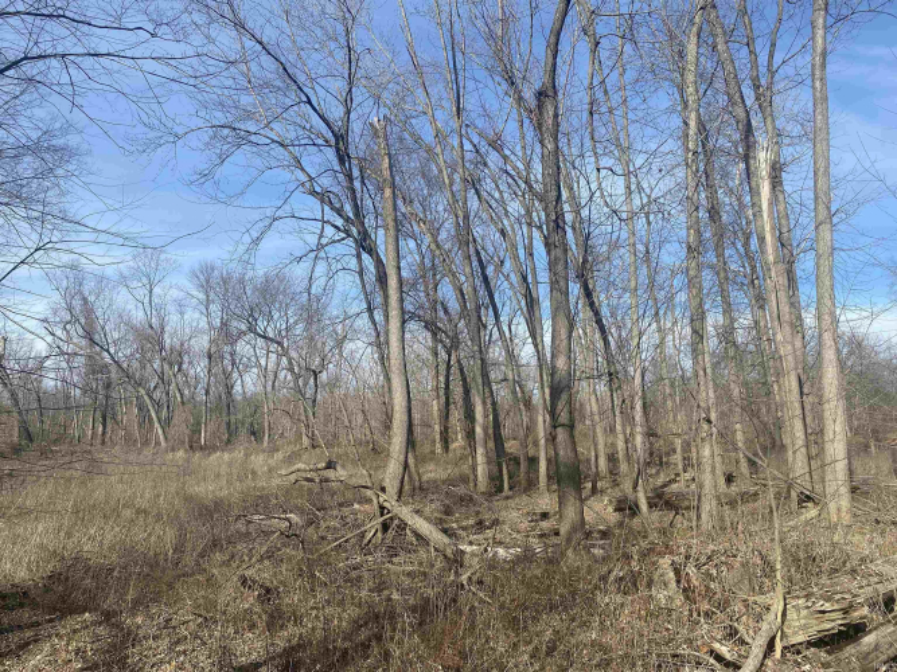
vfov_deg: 53.0
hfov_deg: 67.3
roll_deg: +0.3
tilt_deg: +7.1
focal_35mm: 26
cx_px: 448
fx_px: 674
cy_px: 336
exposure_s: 1/2315
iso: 32
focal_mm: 4.25
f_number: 1.8
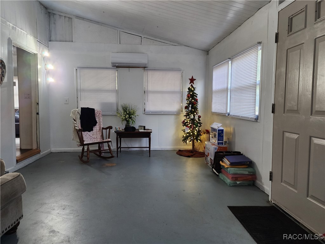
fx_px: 216
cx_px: 162
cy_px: 122
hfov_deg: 73.9
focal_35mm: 23
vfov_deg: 58.9
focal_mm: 6.4
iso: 320
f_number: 1.8
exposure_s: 1/120
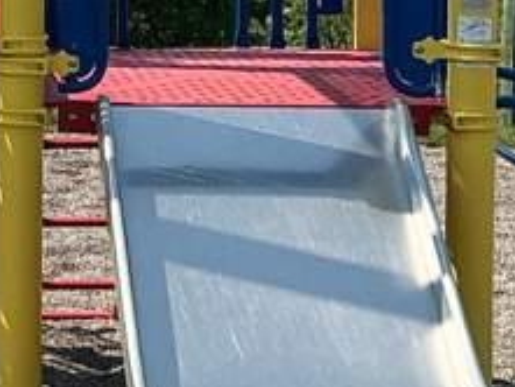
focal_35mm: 168
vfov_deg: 8.6
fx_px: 2501
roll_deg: +0.2
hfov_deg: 11.5
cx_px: -133
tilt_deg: -0.7
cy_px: -194
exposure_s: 1/2538
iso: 25
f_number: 1.8
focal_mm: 3
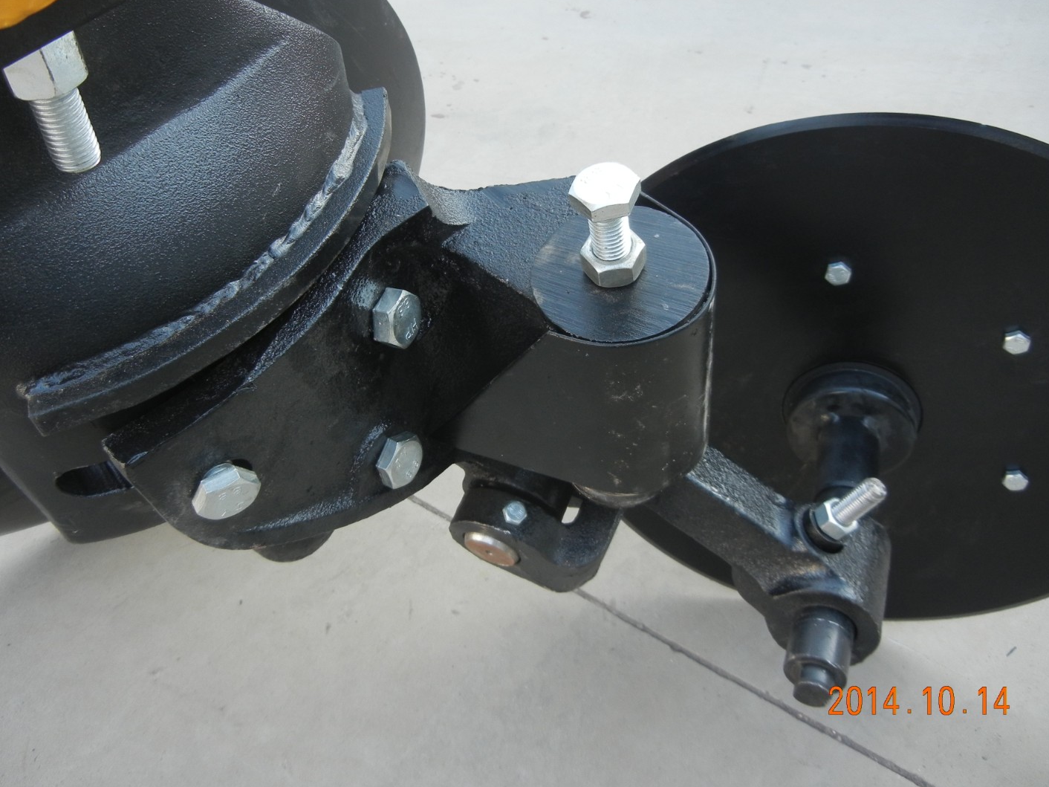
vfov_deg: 41.7
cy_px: 348
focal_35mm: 34
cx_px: 487
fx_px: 1030
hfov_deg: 53.9
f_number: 3.5
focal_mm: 5.4
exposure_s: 1/84.6
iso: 160
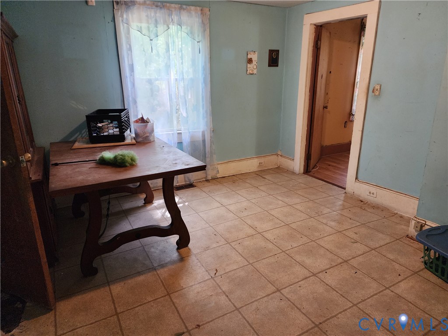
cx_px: 224
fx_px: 298
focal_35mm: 23
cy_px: 168
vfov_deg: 58.9
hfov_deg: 73.9
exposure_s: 1/120
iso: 640
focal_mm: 6.4
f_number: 1.8
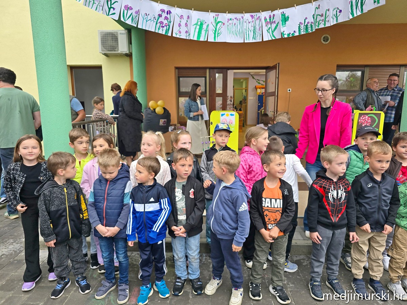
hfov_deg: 73.9
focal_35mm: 23
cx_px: 204
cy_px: 152
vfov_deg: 58.9
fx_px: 270
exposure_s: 1/180
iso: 64
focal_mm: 6.3
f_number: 1.7
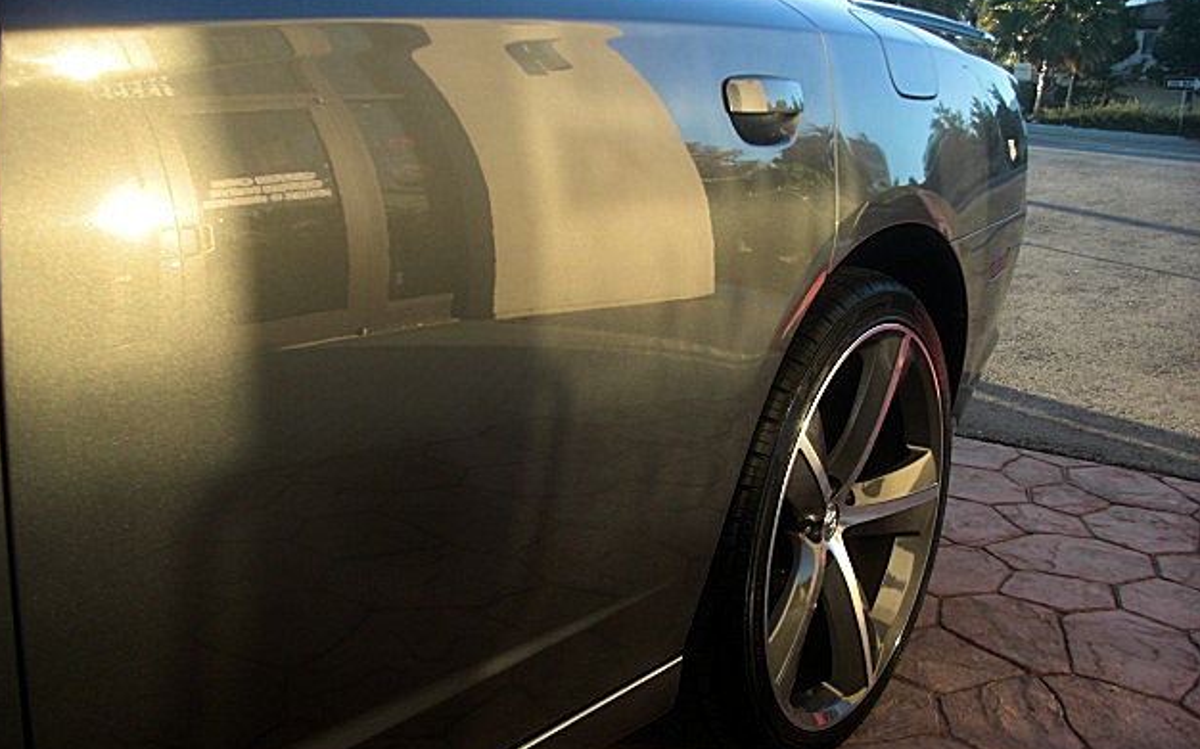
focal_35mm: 39
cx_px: 588
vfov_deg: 32.7
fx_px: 1275
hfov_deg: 50.4
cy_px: 400
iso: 50
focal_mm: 6.3
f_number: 2.8
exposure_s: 1/100
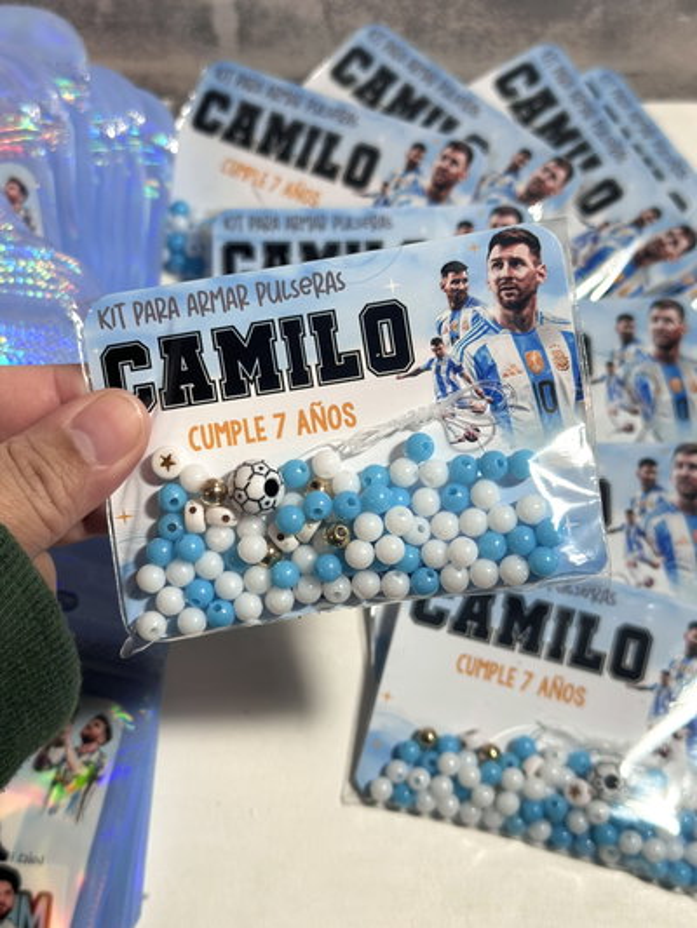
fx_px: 1288
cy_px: 464
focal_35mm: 48
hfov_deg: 30.3
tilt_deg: -62.2
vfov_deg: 39.6
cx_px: 348
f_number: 1.78
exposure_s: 1/100
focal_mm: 6.86
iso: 100
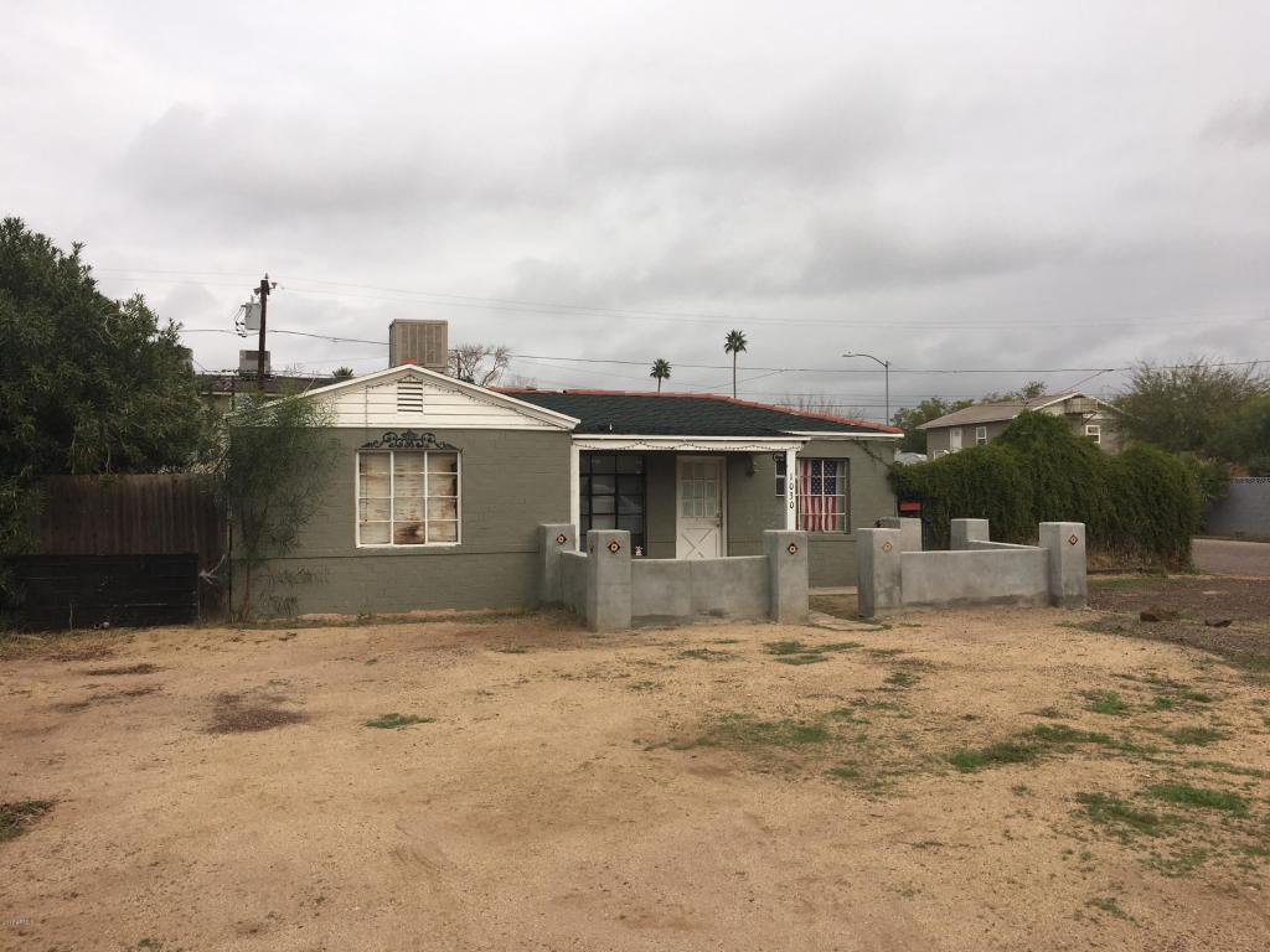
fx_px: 1064
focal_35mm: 29
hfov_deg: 61.7
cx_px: 635
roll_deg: +0.1
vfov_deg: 48.2
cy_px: 476
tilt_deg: +2.9
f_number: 2.2
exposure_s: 1/836
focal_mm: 4.15
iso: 25
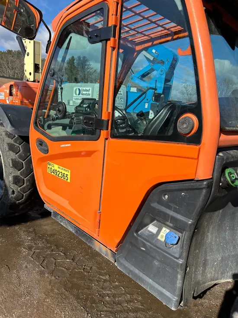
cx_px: 119
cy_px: 159
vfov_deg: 67.3
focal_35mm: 26
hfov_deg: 53.1
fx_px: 238
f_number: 1.5
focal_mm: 5.7
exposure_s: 1/2762
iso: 50
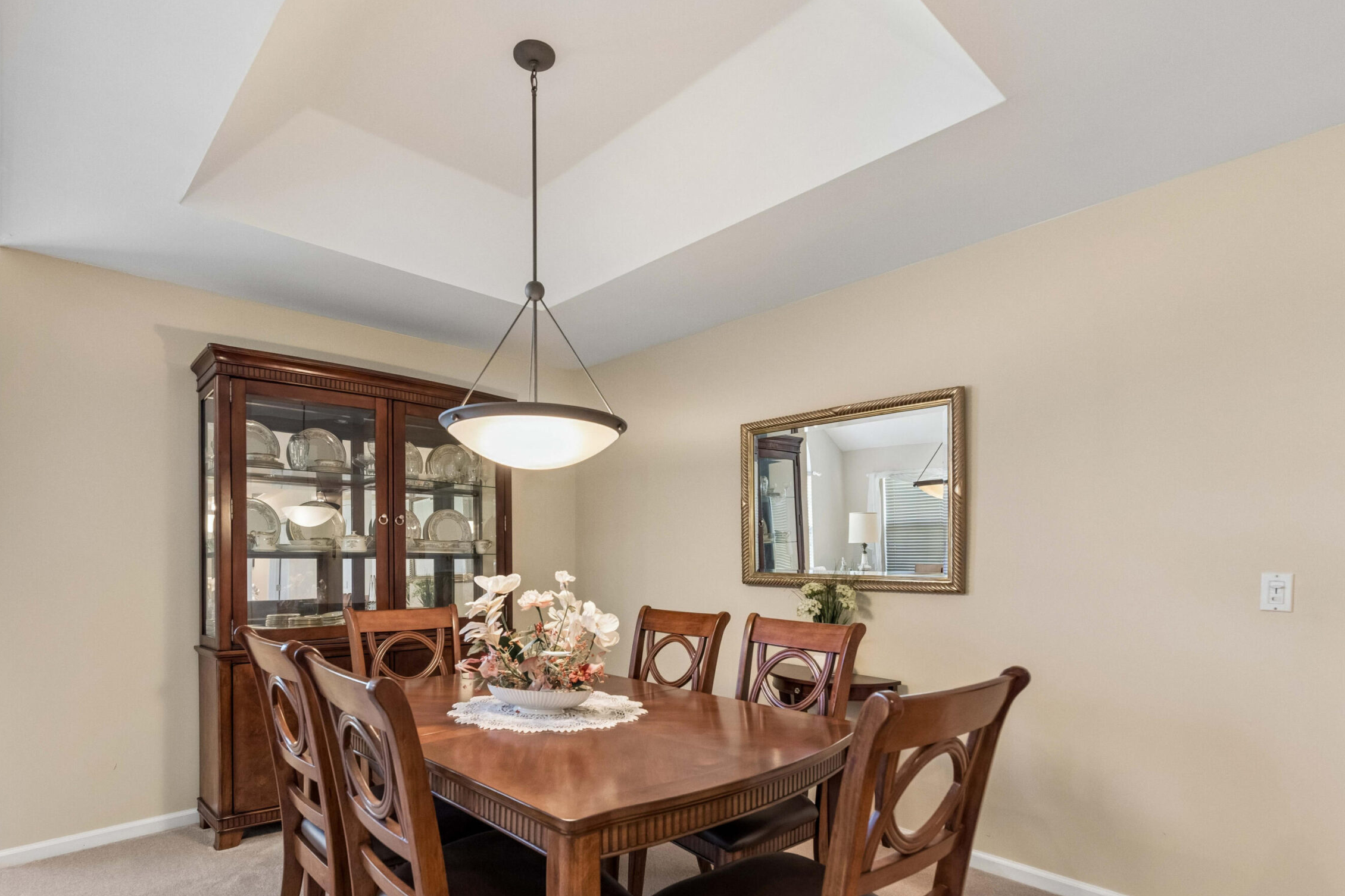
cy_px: 497
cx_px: 611
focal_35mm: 17
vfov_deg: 70.2
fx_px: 635
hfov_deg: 93.0
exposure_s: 1/25
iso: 1250
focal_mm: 15
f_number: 7.1
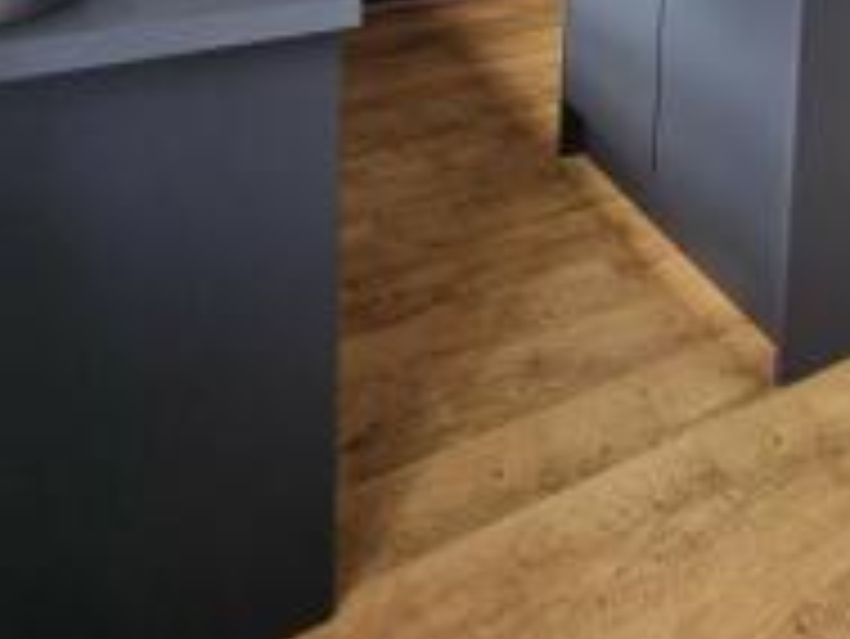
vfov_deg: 27.0
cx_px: 843
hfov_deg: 41.0
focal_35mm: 40
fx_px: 983
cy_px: -286
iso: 80
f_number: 2.2
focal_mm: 2.2
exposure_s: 1/50
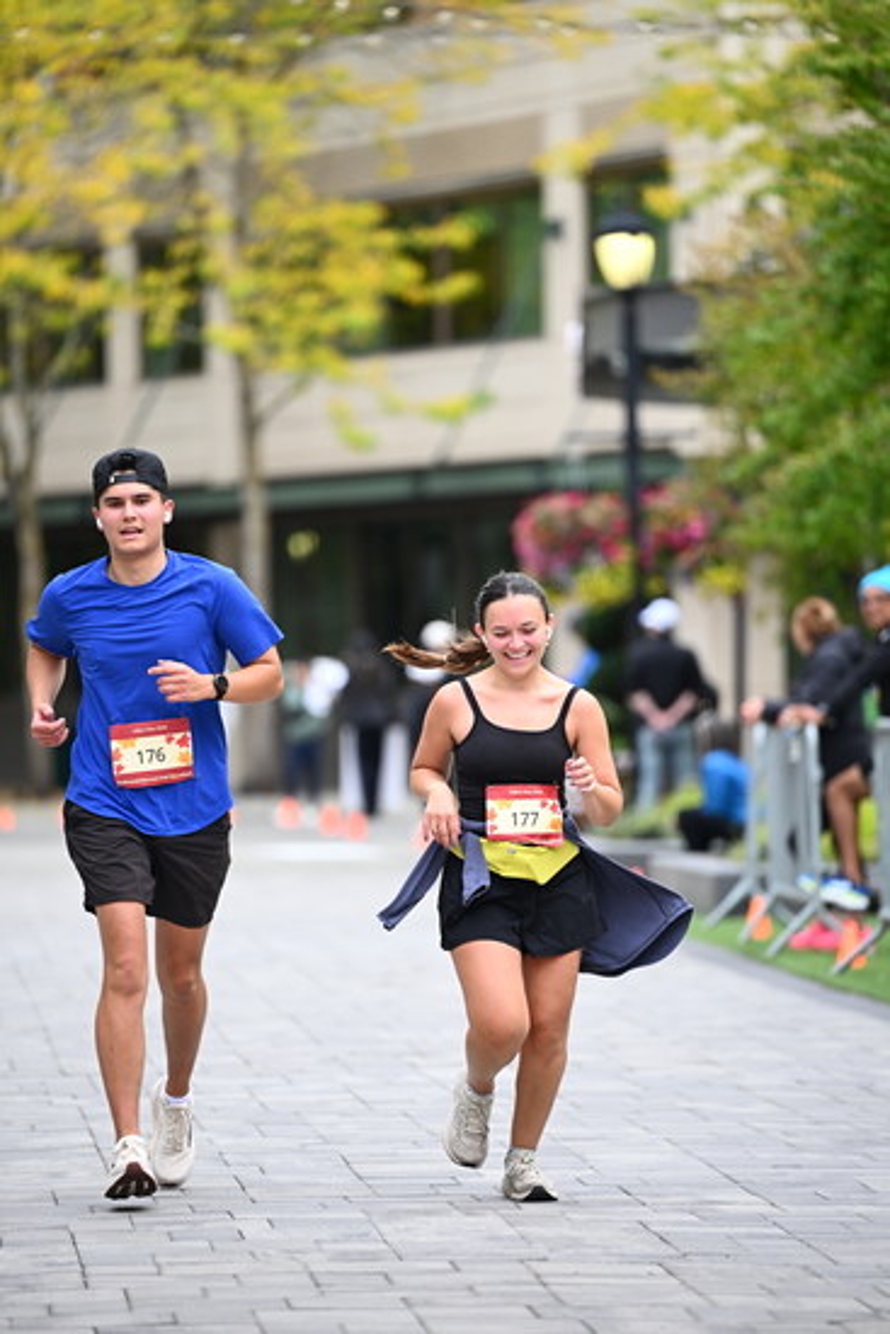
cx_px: 445
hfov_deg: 6.9
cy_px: 667
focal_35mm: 200
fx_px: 7411
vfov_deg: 10.3
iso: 640
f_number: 2.8
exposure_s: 1/1600
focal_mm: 200
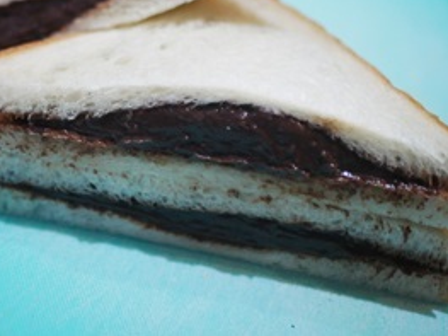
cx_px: 162
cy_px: 82
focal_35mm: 76
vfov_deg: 19.2
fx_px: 983
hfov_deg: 25.6
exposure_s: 1/60
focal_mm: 25
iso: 800
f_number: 1.7
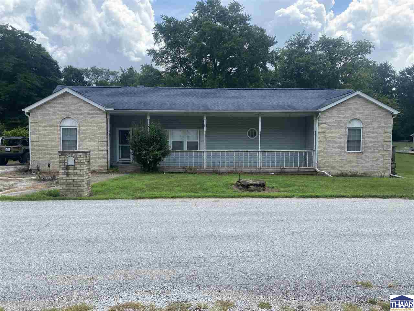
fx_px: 311
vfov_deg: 53.1
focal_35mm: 26
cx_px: 207
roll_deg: -0.4
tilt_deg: -3.3
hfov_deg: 67.3
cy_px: 156
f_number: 1.8
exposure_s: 1/1608
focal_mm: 4.25
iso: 32
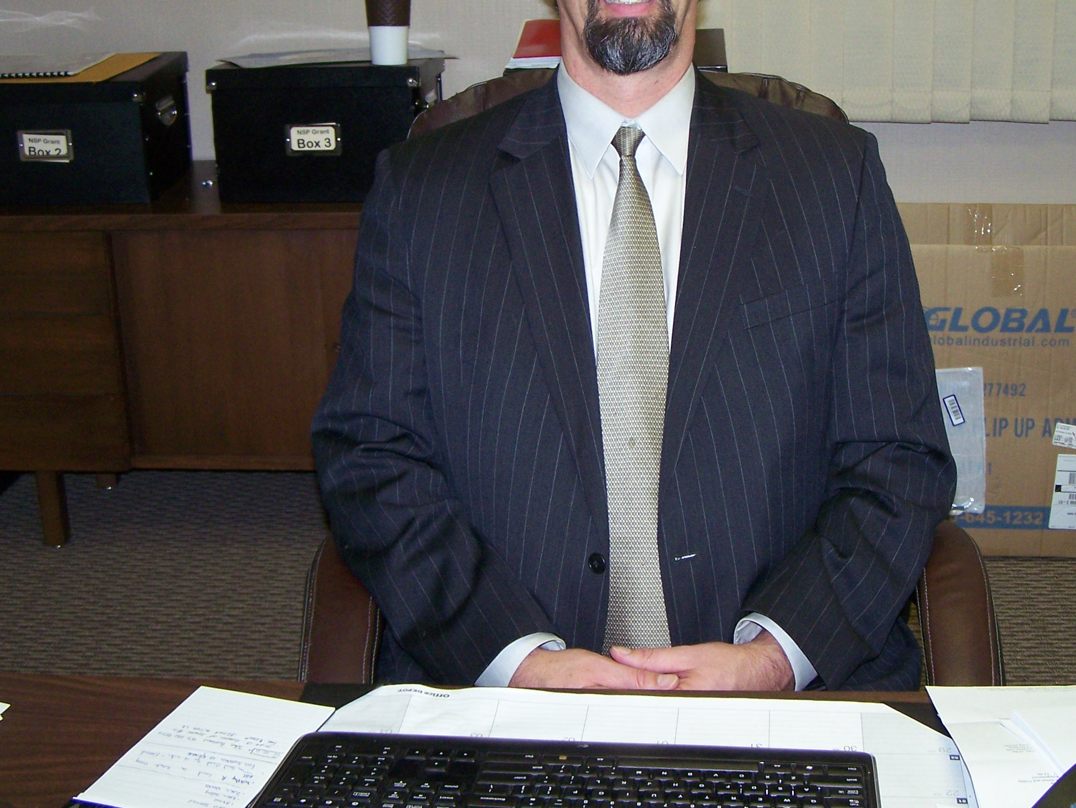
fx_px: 1617
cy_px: 296
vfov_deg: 27.9
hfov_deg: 36.7
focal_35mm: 52
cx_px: 640
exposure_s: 1/60
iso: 160
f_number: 2.8
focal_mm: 6.3
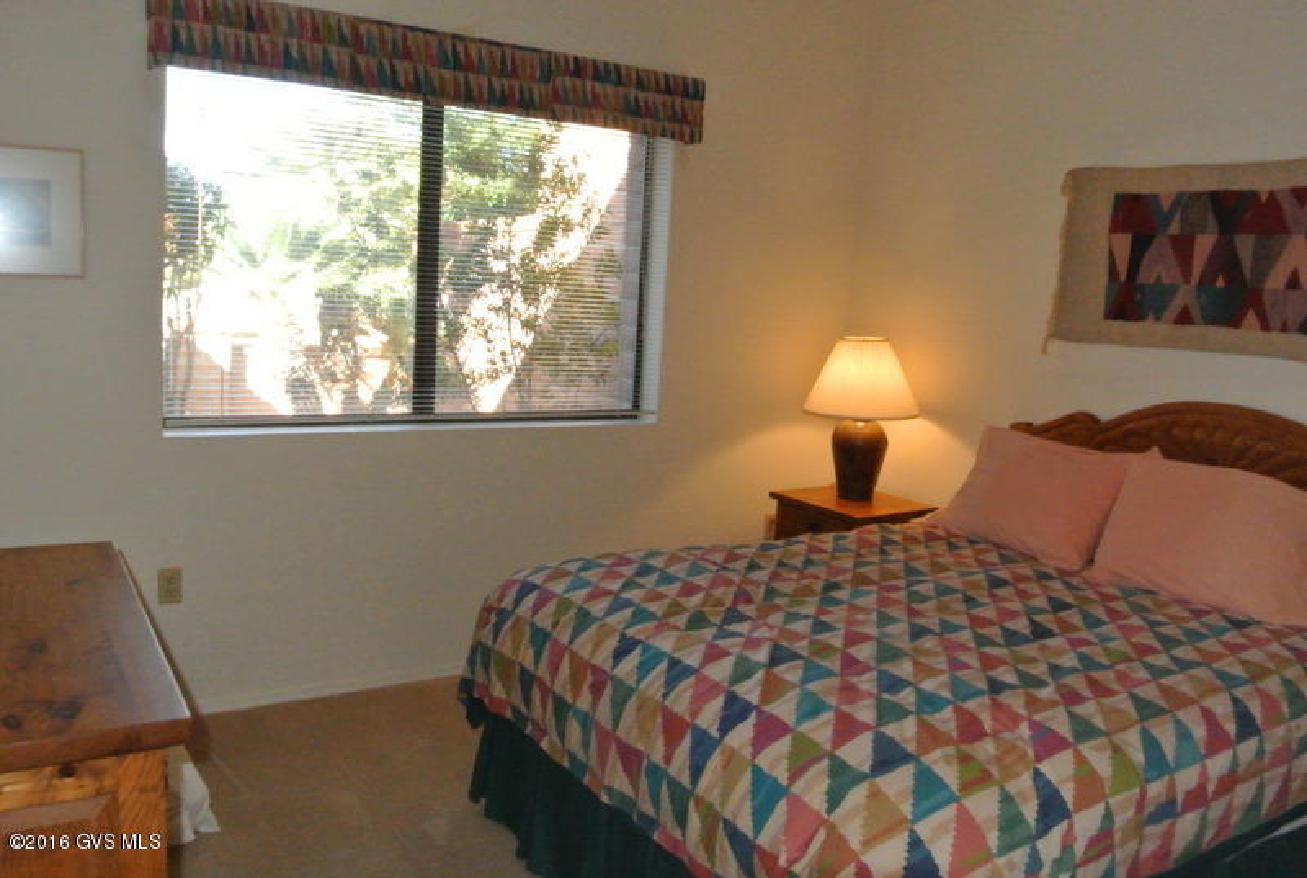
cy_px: 439
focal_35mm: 27
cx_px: 654
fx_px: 982
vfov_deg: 48.1
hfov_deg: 67.3
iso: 2800
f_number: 3.5
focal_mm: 10
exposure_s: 1/60
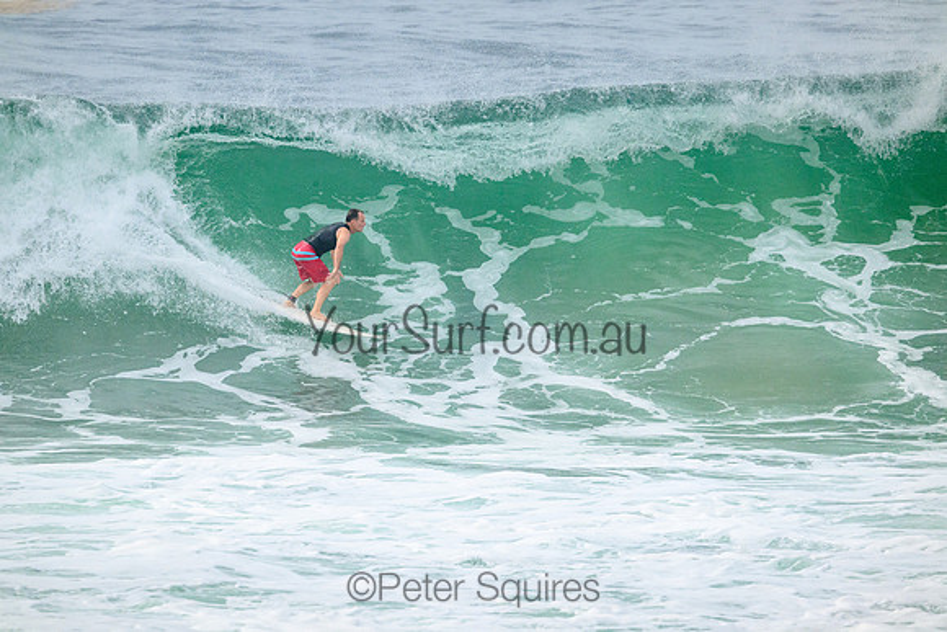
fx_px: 13945
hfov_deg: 3.9
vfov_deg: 2.6
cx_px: 474
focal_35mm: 530
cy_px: 316
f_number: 10
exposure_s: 1/2500
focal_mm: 530
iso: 1600
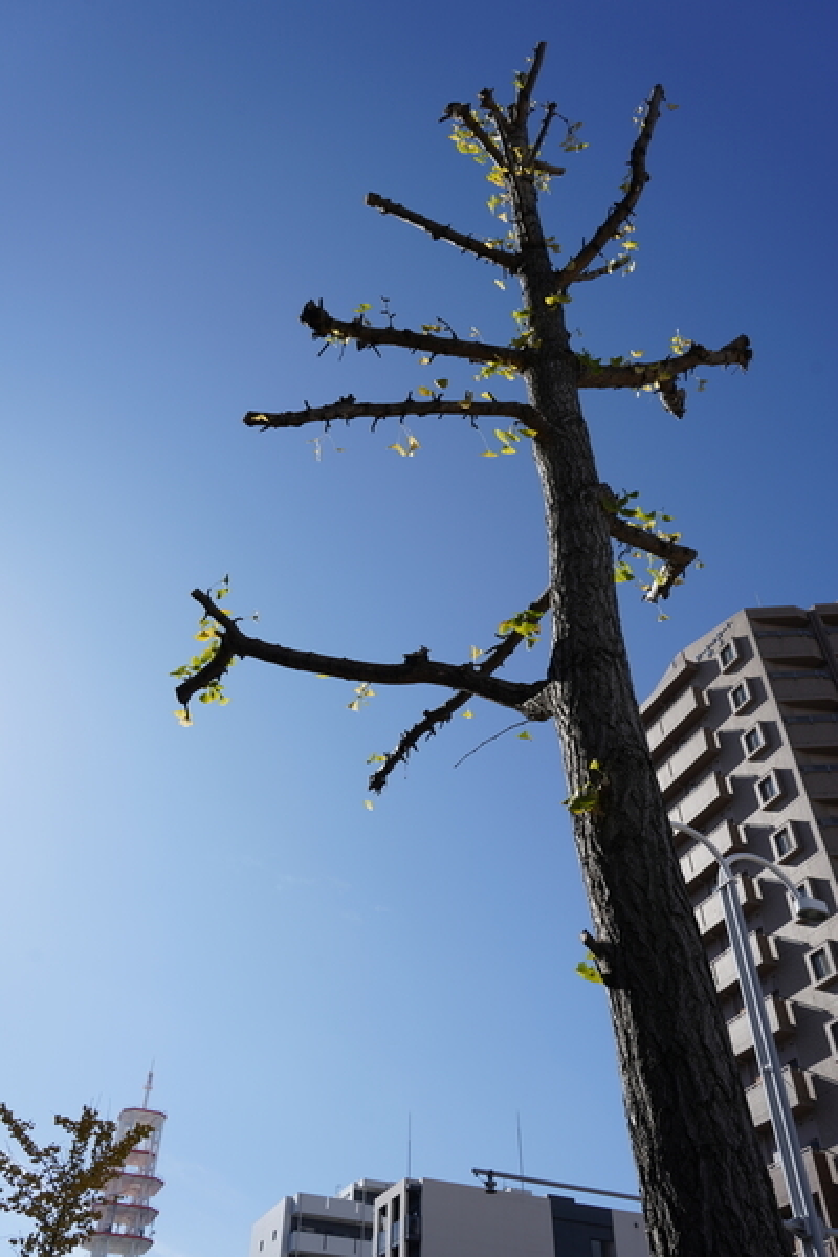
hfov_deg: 46.4
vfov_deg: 65.5
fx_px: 978
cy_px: 628
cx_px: 419
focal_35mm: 28
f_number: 8
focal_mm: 28
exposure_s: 1/400
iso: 100
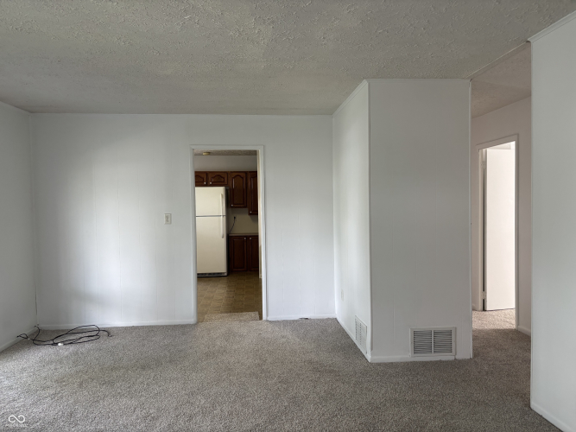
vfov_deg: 53.0
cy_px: 216
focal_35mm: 26
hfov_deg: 67.3
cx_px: 288
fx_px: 433
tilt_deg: -2.3
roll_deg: +0.6
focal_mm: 5.96
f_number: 1.6
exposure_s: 1/121
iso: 125
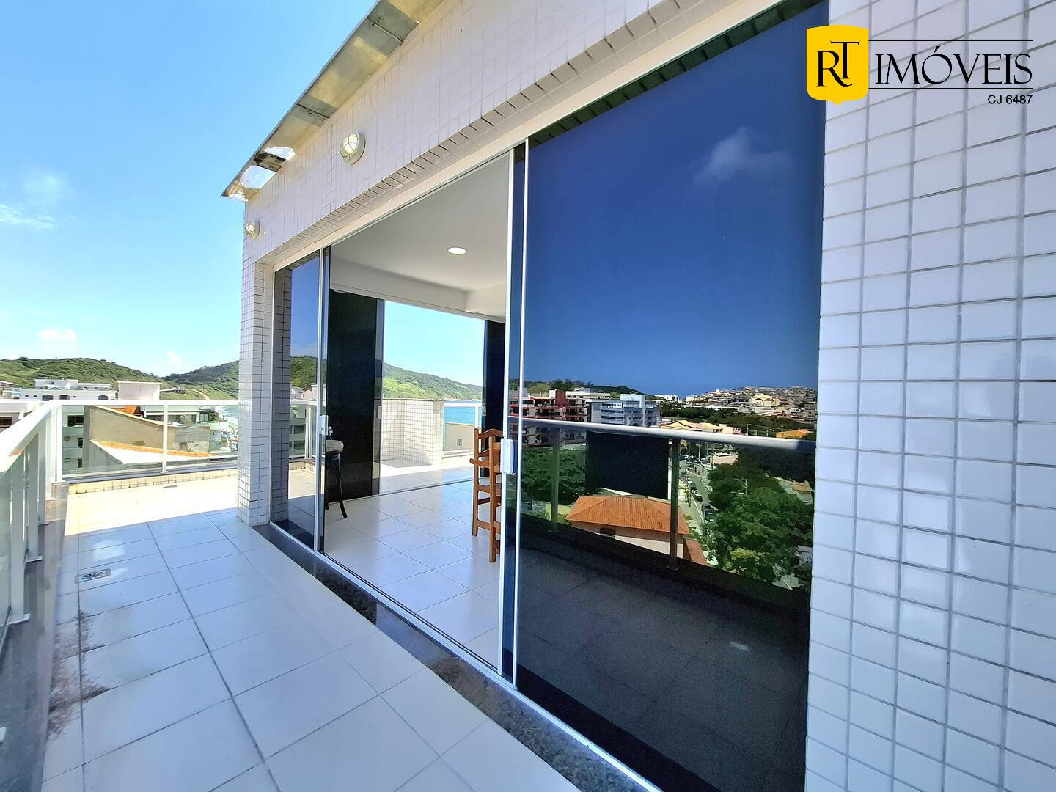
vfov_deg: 89.9
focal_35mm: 13
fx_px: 397
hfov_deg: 106.2
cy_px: 396
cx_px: 528
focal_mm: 1.74
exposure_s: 1/714
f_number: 2.2
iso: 40
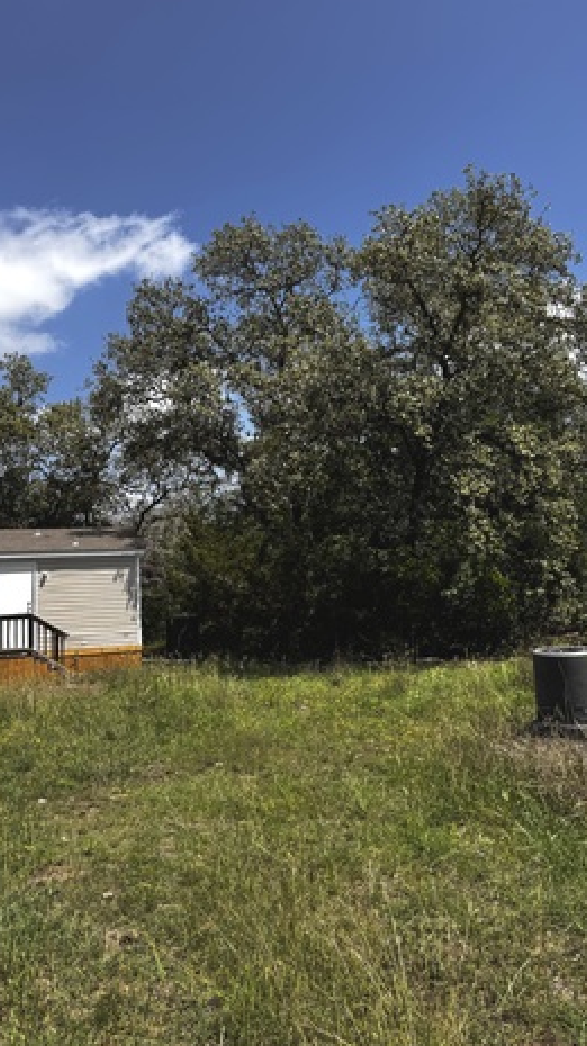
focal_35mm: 27
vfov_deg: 69.9
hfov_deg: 42.8
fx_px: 748
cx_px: 272
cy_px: 533
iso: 80
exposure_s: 1/3802
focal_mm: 6.76
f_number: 1.78
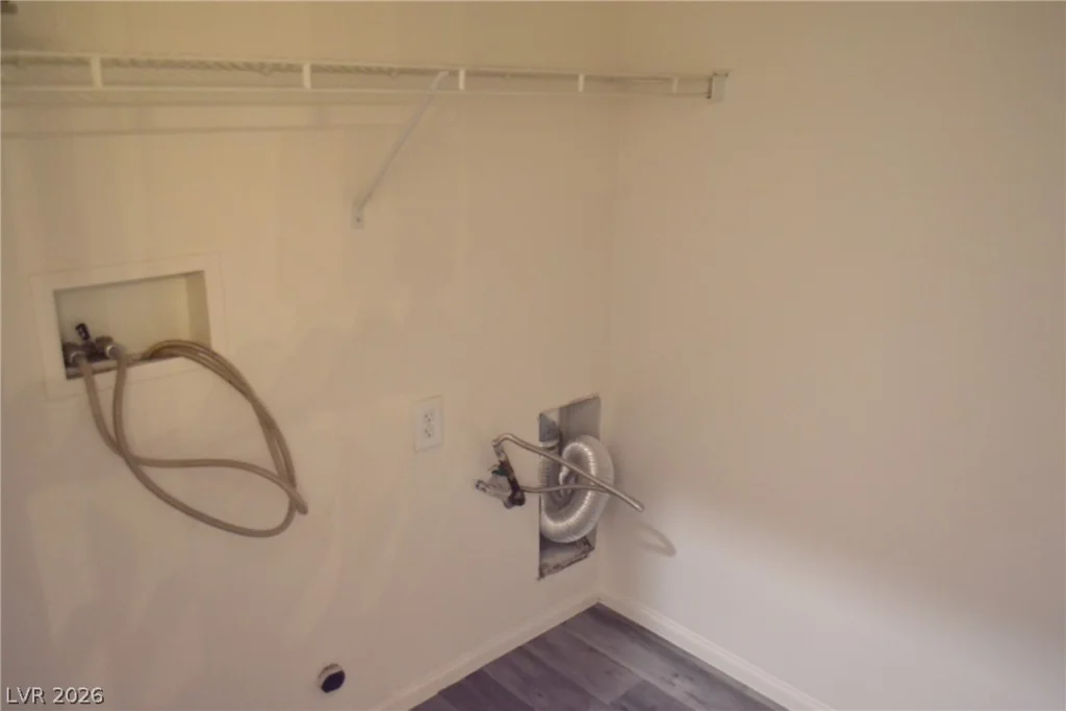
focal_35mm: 27
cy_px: 356
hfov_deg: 67.4
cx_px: 533
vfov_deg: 47.9
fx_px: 800
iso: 3200
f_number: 3.5
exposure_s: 1/40
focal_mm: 18
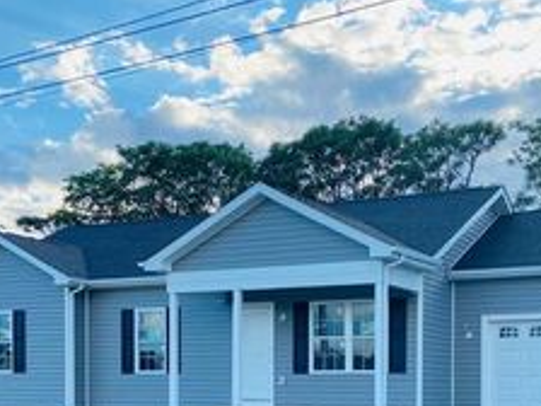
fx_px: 906
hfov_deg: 33.0
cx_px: 350
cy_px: 407
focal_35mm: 58
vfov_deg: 24.1
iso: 32
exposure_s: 1/1053
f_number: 1.8
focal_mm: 4.25
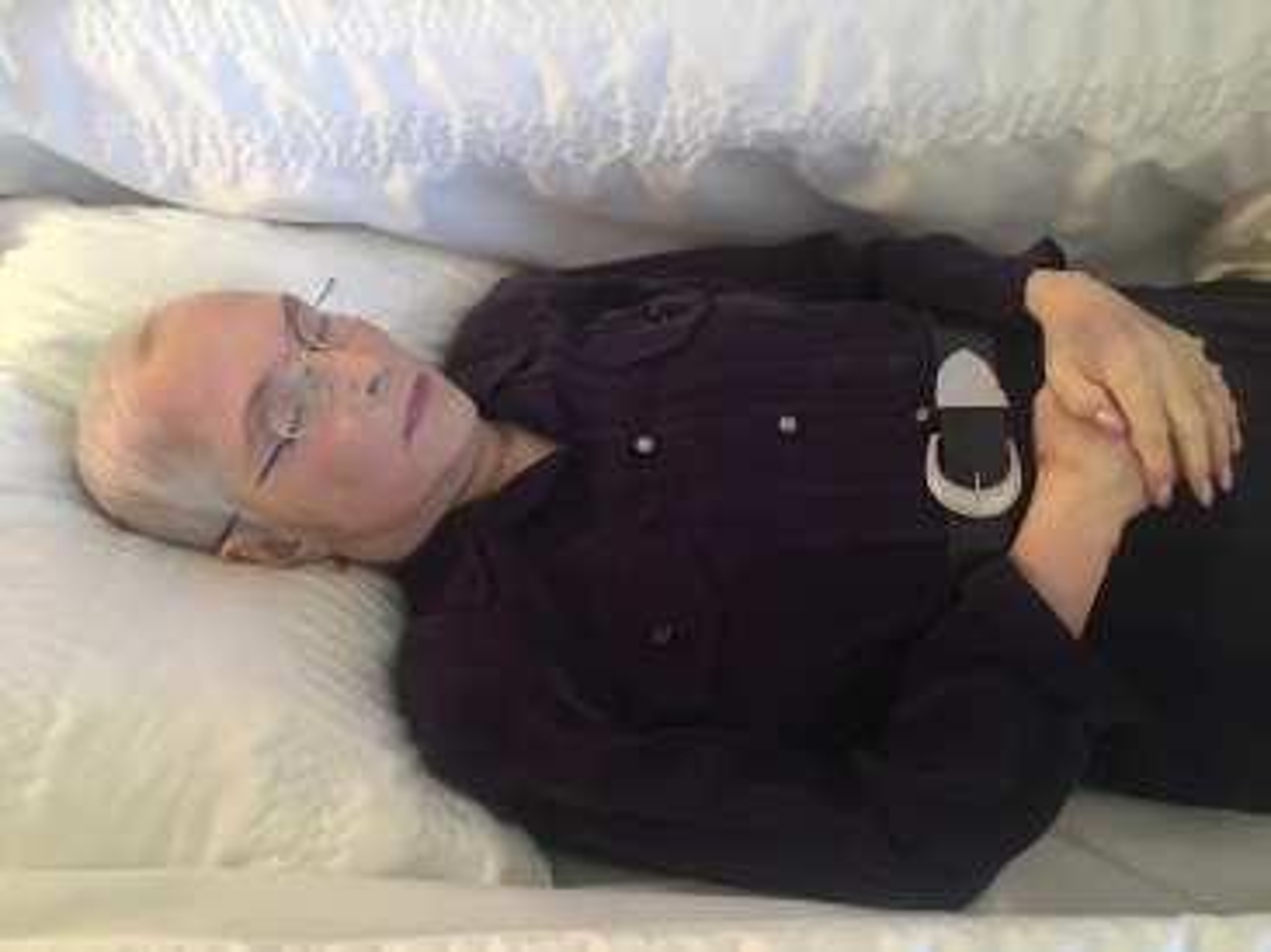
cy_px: 476
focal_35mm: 29
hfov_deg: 61.7
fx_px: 1064
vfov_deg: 48.2
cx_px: 636
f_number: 2.2
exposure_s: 1/15
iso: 320
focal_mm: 4.15
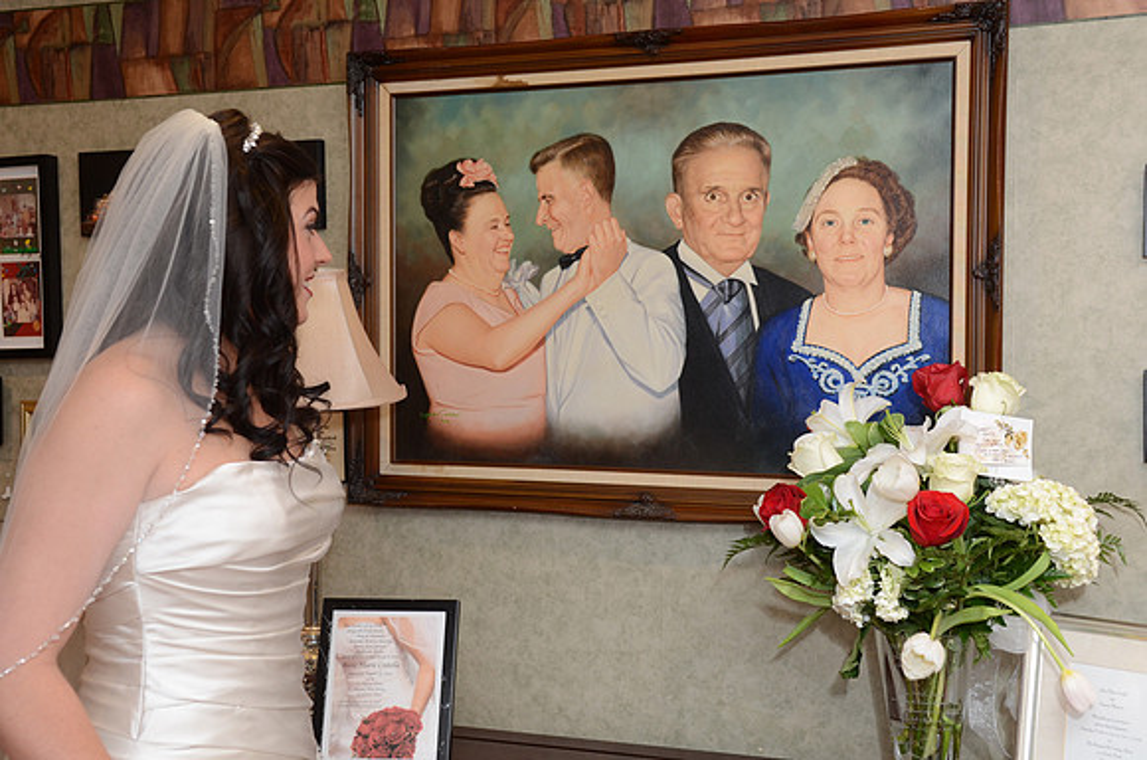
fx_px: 1478
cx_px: 574
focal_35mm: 46
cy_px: 380
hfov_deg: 42.4
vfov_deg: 28.8
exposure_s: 1/125
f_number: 4.5
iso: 640
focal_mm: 31
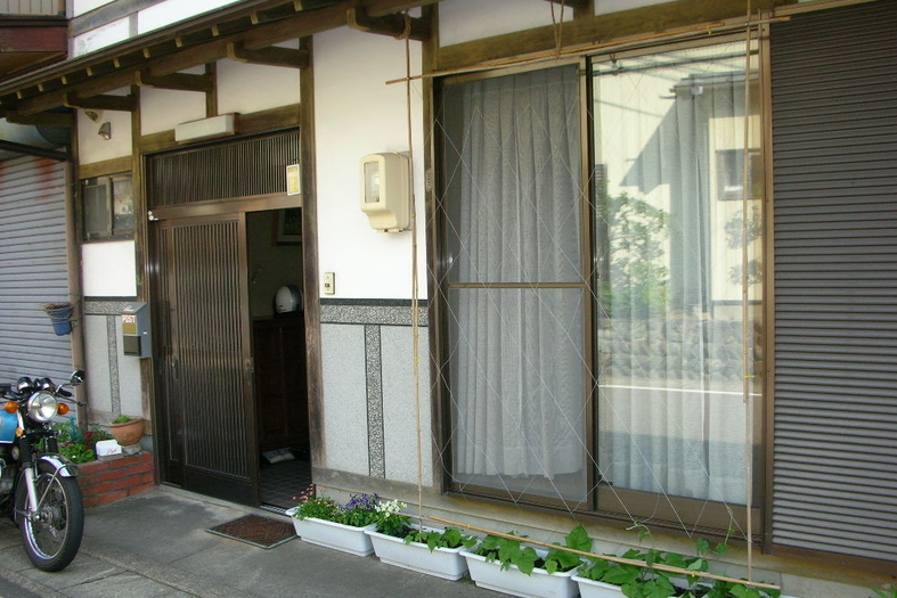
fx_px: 922
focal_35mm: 37
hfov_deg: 51.9
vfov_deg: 35.9
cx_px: 443
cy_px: 331
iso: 71
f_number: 3
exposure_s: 1/210
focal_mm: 5.8
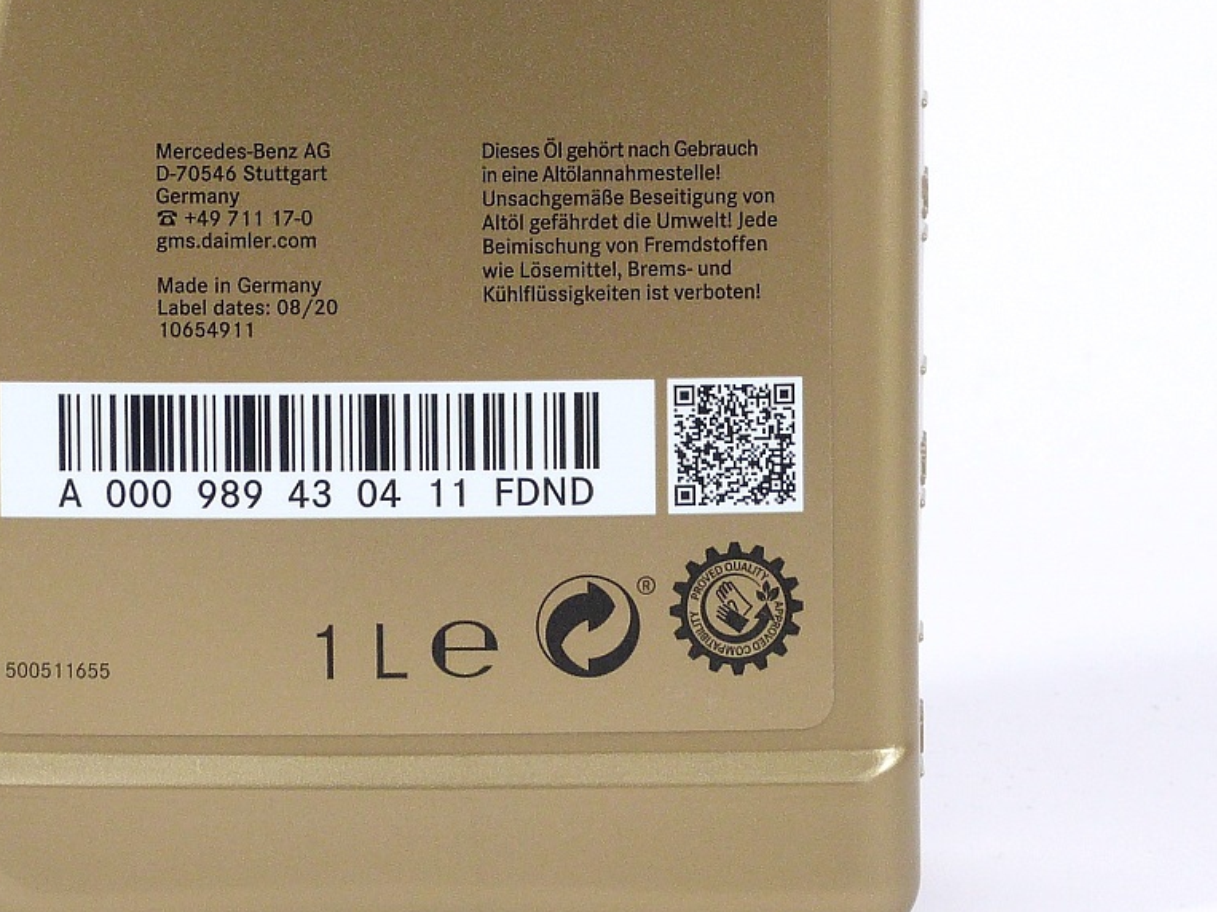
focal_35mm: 249
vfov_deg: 5.9
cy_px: -72
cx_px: 620
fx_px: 8753
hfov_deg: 8.0
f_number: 4
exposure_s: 1/125
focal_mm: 17.2
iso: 100
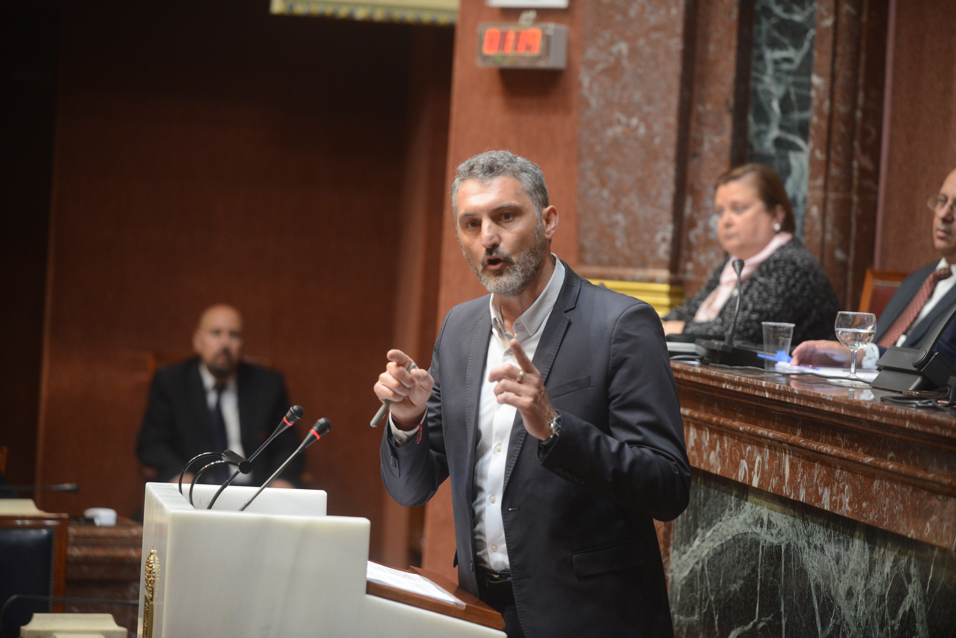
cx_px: 478
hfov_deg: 17.1
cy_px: 319
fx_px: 3187
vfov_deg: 11.4
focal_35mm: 120
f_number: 3.5
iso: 2500
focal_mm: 120
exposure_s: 1/125
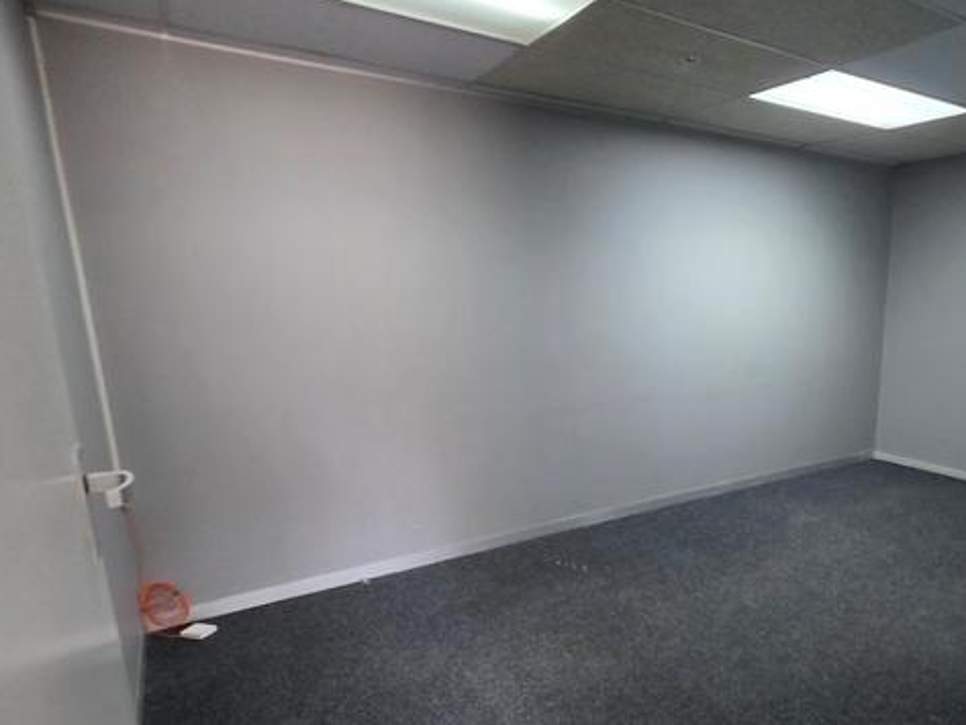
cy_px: 443
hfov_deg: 73.6
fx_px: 614
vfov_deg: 60.5
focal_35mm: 22
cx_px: 658
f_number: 1.9
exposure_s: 1/50
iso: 400
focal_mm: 2.2
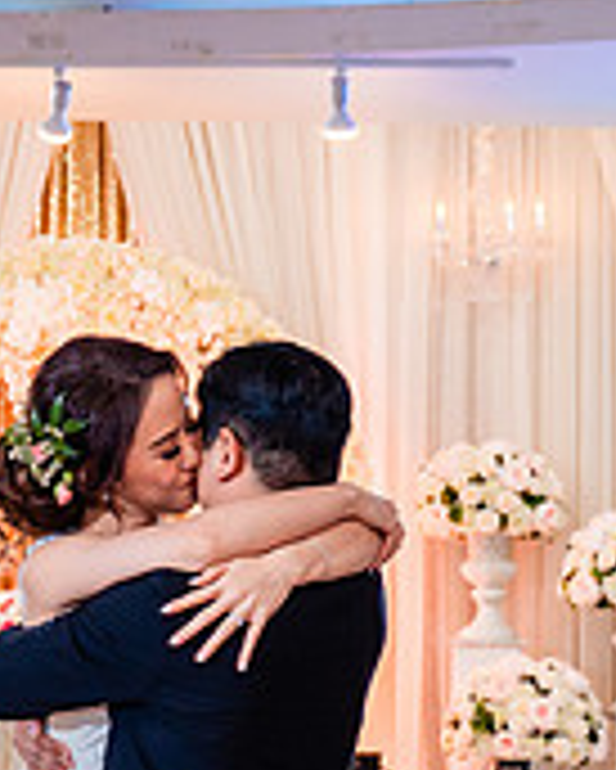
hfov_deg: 14.6
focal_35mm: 105
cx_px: 171
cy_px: 622
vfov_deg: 18.1
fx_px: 2391
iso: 1000
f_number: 3.5
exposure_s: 1/160
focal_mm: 28
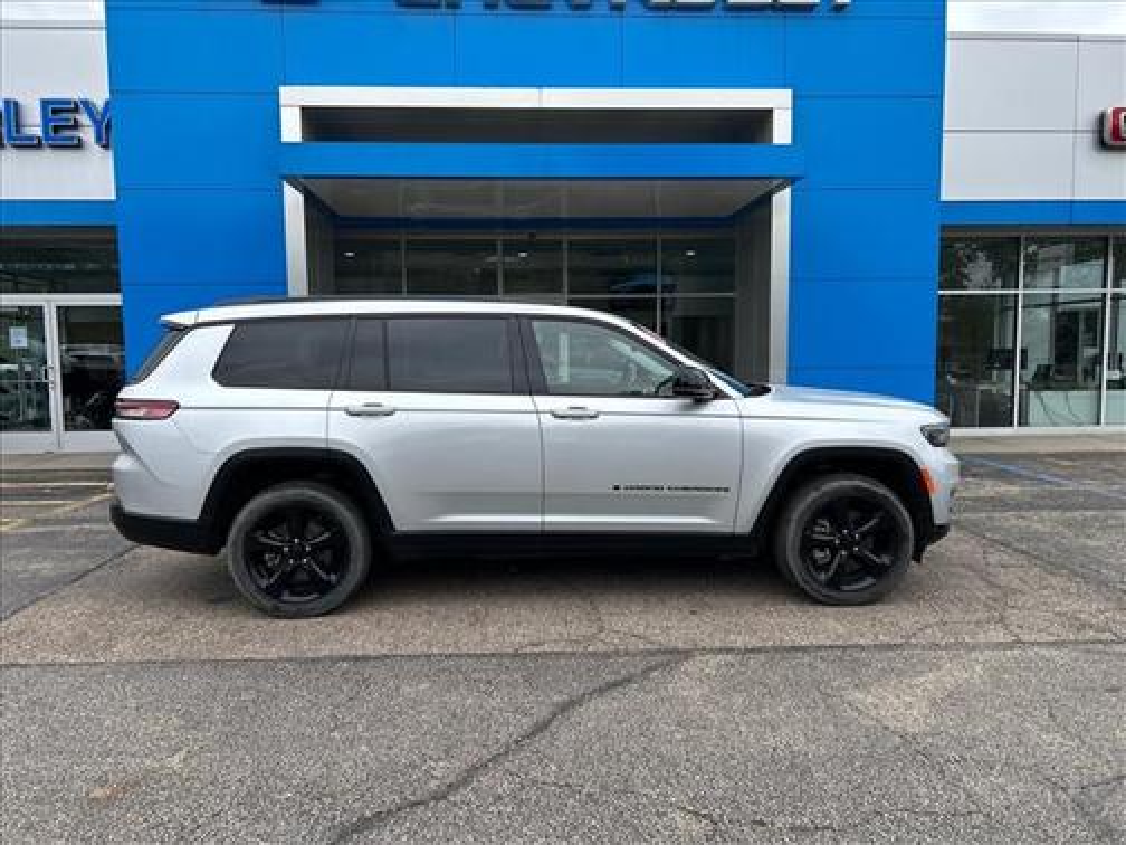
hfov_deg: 67.3
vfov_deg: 53.1
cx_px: 563
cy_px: 422
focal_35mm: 26
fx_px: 846
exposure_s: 1/873
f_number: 1.5
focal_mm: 5.7
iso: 50
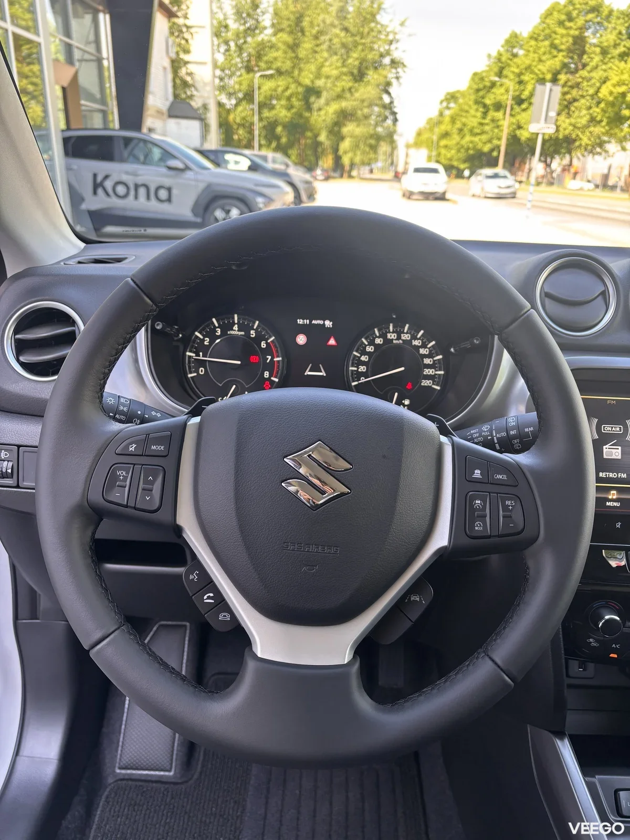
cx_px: 315
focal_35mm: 26
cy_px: 420
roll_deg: -1.4
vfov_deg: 67.3
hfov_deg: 53.1
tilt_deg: -21.4
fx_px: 631
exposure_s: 1/121
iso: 64
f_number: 1.6
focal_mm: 5.96
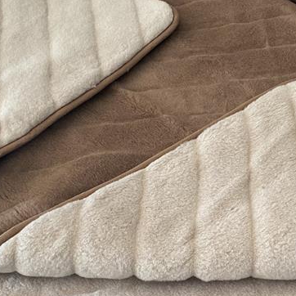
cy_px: 168
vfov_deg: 26.5
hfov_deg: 26.2
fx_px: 629
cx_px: 217
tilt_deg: -50.0
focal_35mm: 65
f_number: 1.8
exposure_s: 1/60
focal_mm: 4.25
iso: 250
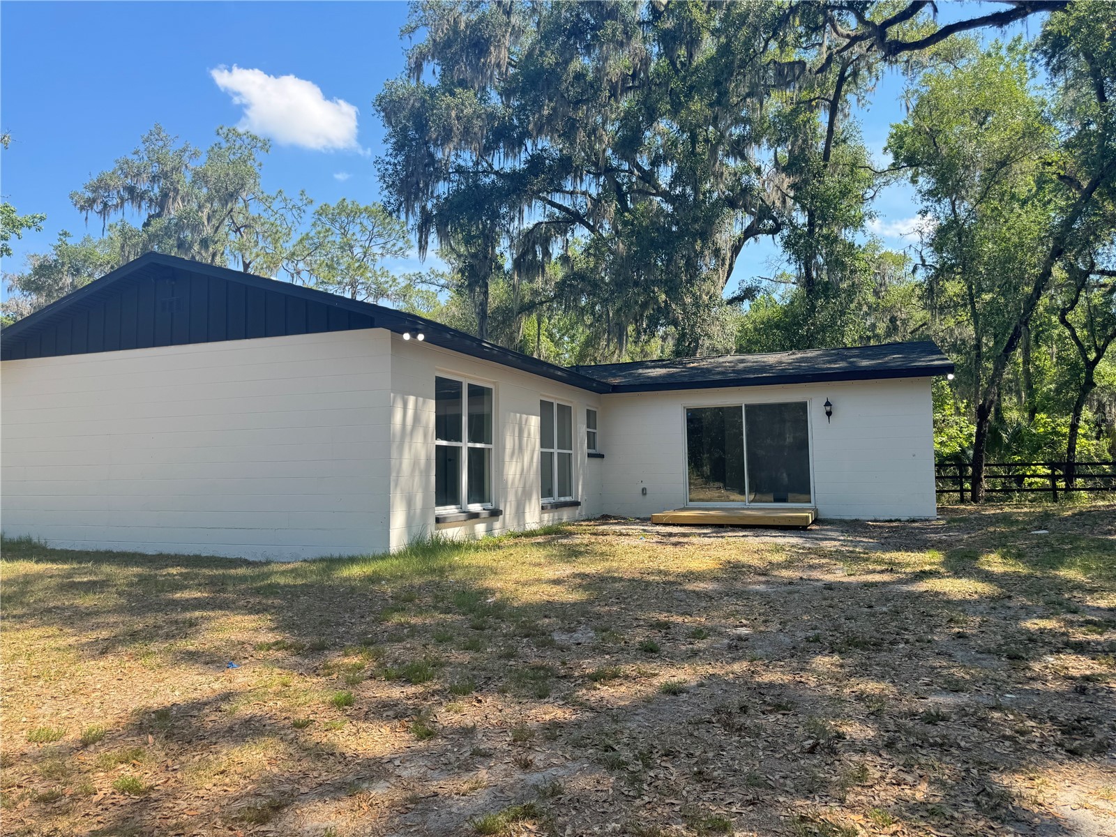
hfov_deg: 71.6
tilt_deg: +3.6
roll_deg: +0.9
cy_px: 418
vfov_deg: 56.8
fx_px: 774
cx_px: 558
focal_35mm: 24
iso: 80
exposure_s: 1/966
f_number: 1.78
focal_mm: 6.76
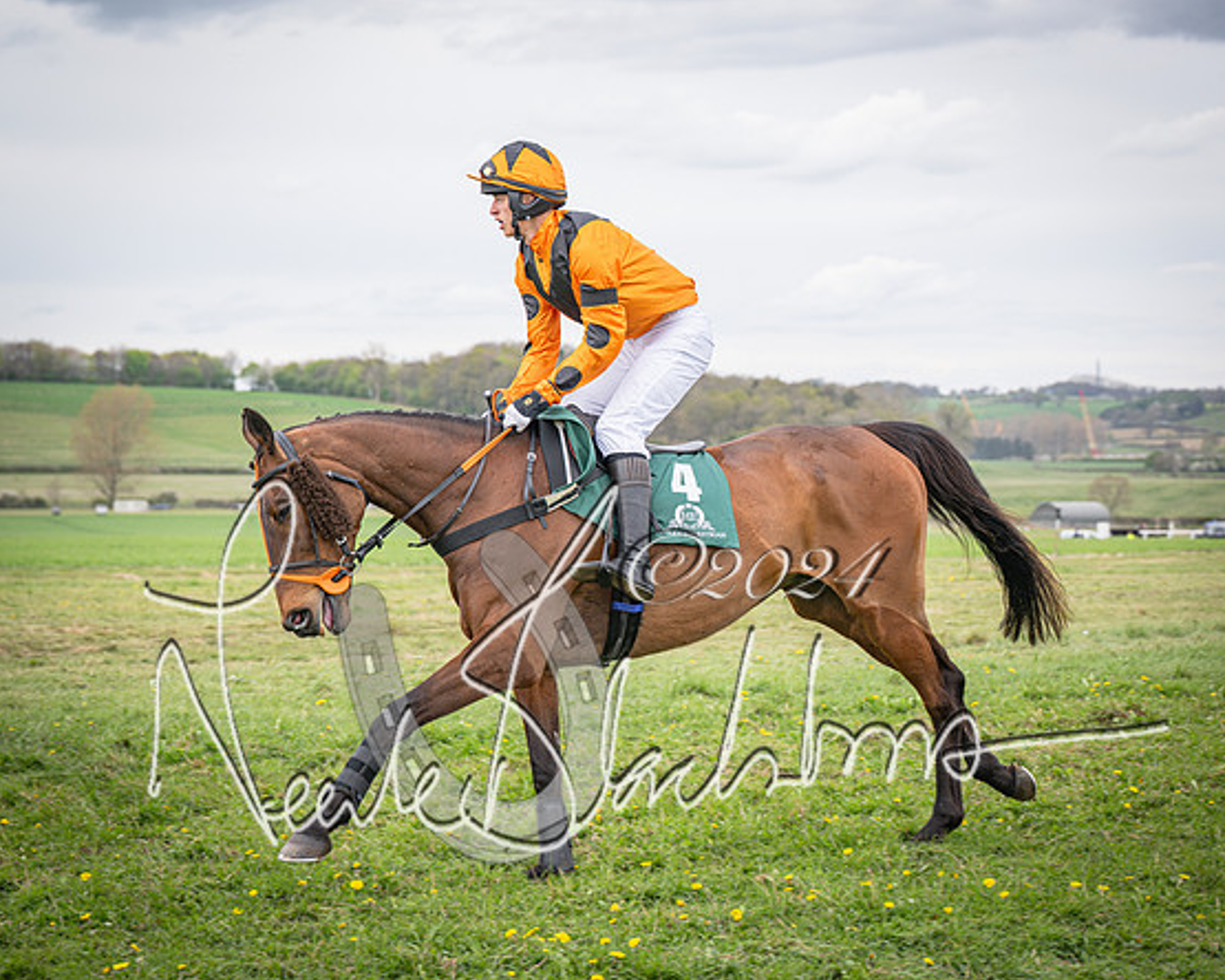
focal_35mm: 89
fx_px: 3227
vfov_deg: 17.3
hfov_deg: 21.5
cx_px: 622
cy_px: 484
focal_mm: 70
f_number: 4
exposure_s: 1/500
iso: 200
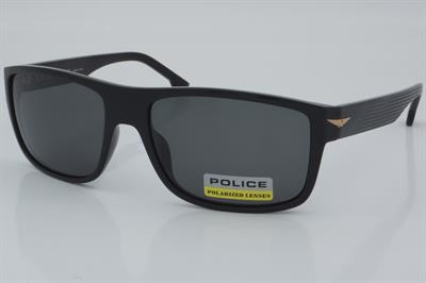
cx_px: 213
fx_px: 887
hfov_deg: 27.0
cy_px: 142
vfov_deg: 18.2
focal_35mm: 75
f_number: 32
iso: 100
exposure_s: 1/4
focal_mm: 50
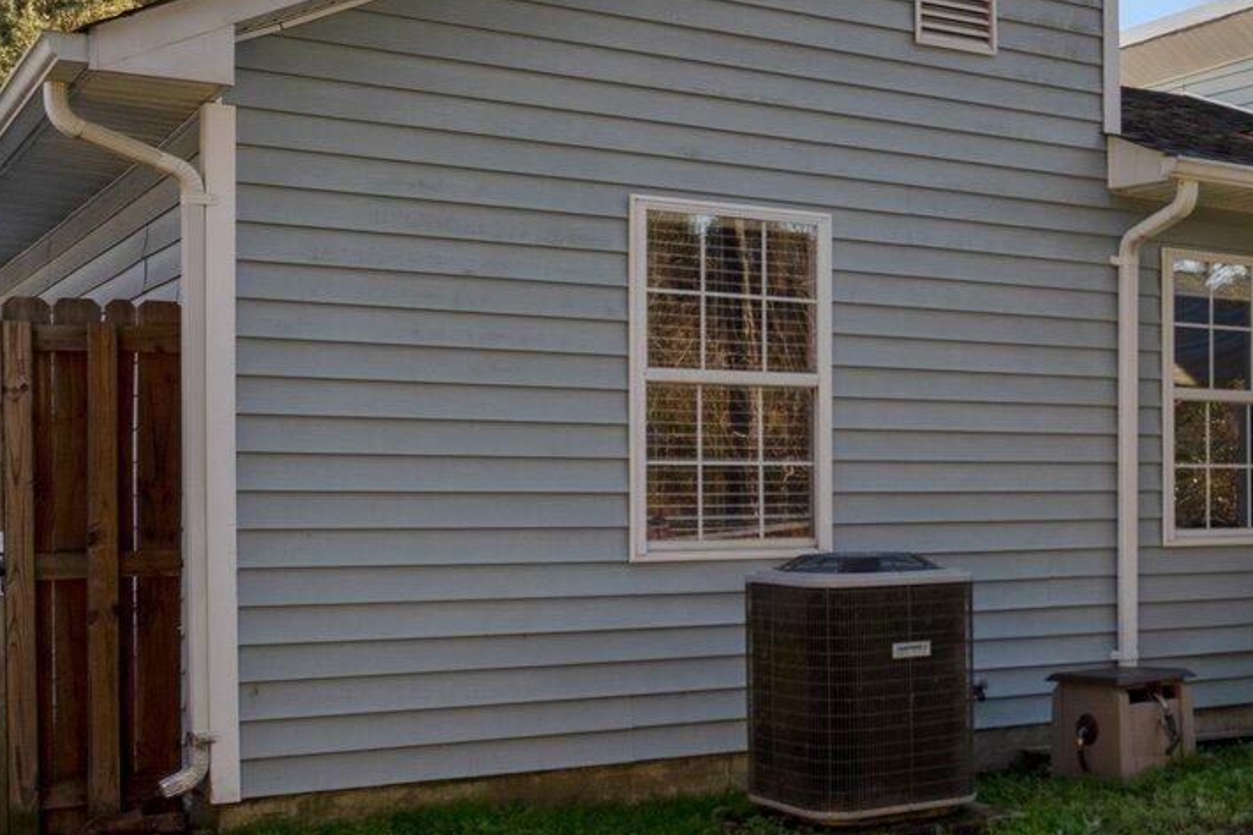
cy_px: 297
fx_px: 1705
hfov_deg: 36.8
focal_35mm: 49
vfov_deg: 27.4
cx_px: 1214
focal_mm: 17
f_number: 8
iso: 160
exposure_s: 1/100
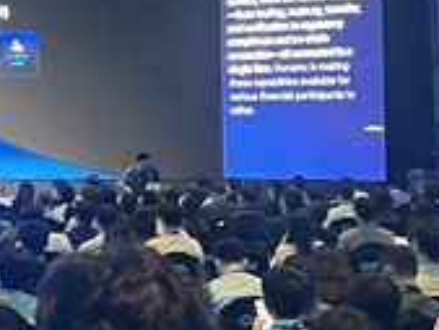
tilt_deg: +4.9
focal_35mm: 117
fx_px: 1485
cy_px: 57
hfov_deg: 15.6
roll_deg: +0.3
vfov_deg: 12.6
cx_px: -203
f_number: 1.5
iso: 800
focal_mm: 5.7
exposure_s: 1/30
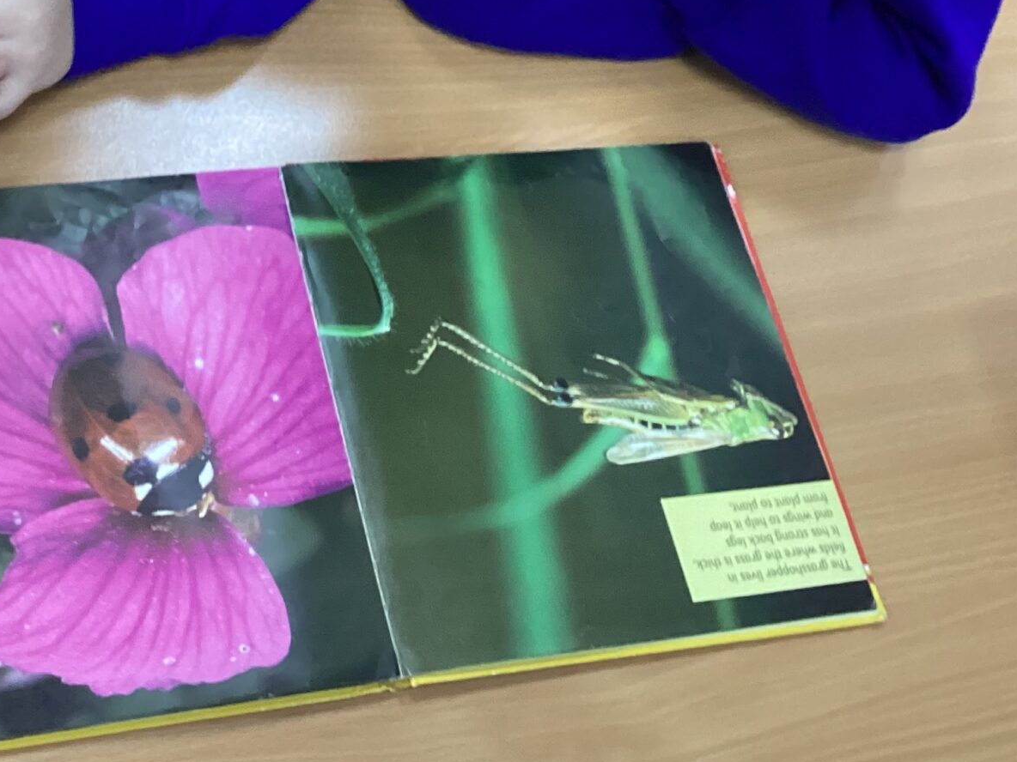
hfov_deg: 28.2
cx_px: 167
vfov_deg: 21.3
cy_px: 45
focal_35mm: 67
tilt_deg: -56.8
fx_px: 1968
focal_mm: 3.3
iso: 250
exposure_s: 1/50
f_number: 2.4
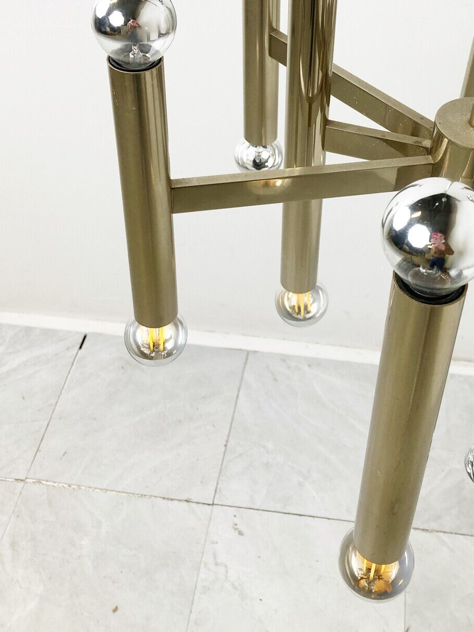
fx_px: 840
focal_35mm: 46
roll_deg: -3.6
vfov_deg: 40.4
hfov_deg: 31.3
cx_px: 312
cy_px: 178
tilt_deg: -37.8
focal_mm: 3.99
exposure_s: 1/100
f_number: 1.8
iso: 32
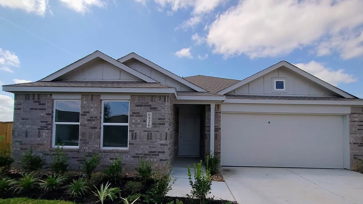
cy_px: 127
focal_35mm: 18
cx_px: 187
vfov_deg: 60.2
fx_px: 173
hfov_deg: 92.6
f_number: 2.2
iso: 102
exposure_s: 1/2118
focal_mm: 1.66
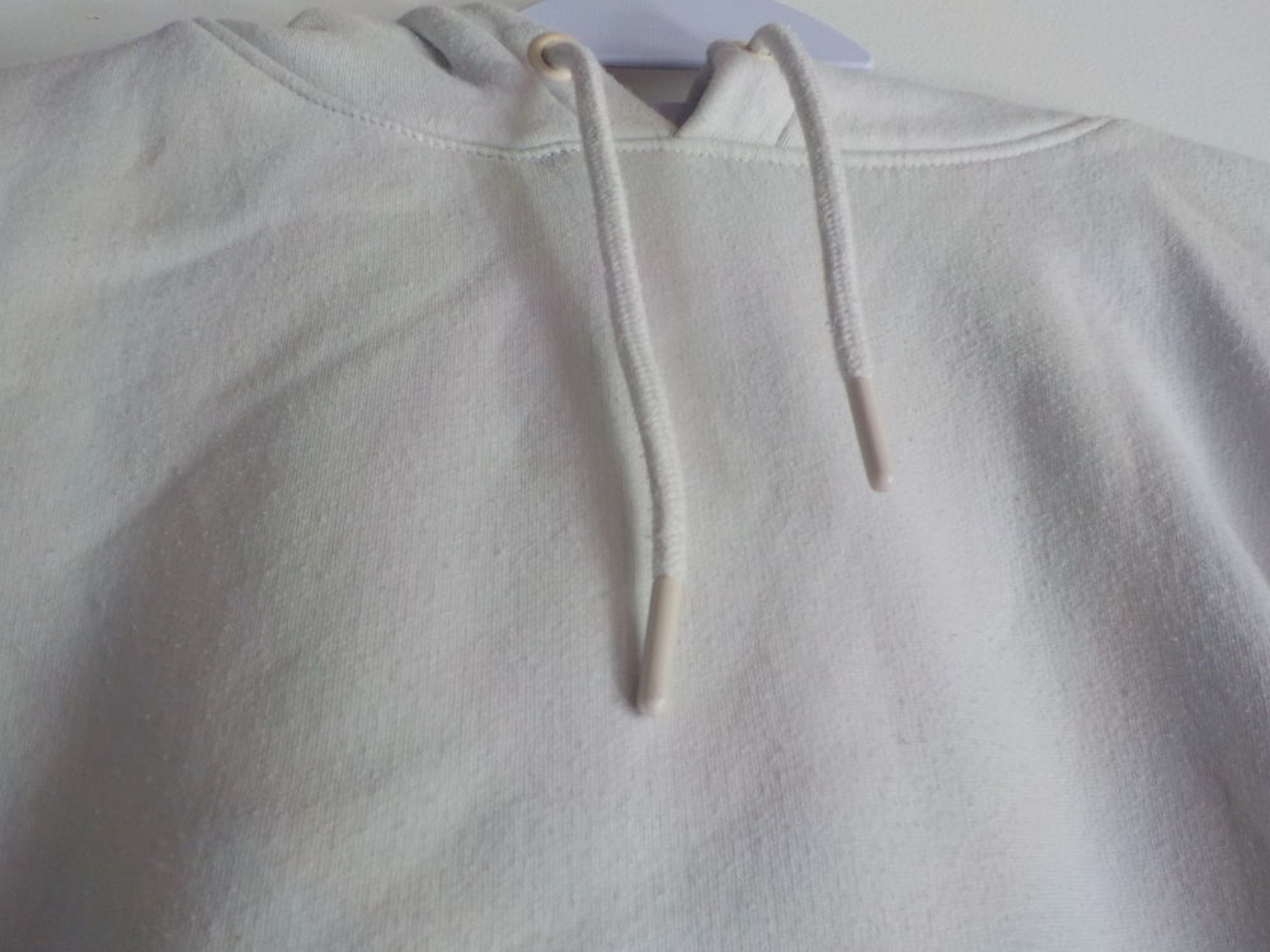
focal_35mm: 30
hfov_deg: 60.0
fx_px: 1101
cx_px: 635
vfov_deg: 46.8
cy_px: 476
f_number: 3.3
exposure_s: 1/30
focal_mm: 4.1
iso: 220
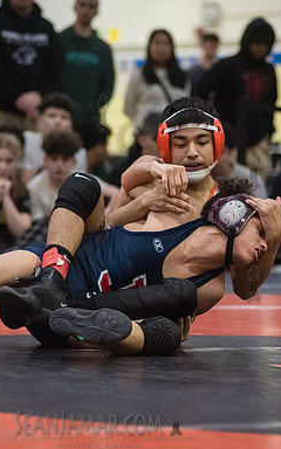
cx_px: 84
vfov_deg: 11.1
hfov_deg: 7.0
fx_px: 2304
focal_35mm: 188
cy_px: 224
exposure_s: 1/640
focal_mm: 112
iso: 8000
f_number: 3.2
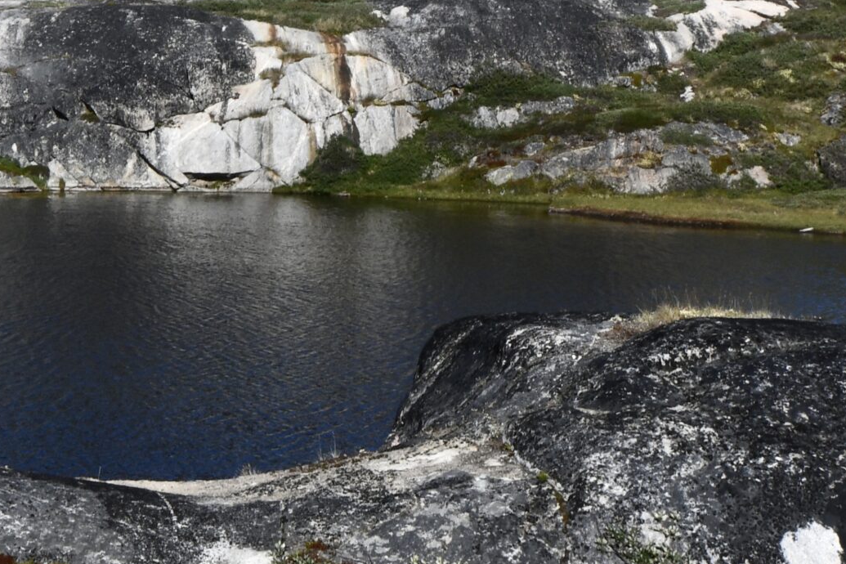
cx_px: -58
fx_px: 2091
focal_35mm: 89
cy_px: -108
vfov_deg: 14.9
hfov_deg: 21.8
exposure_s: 1/160
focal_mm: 24
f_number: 20
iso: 125
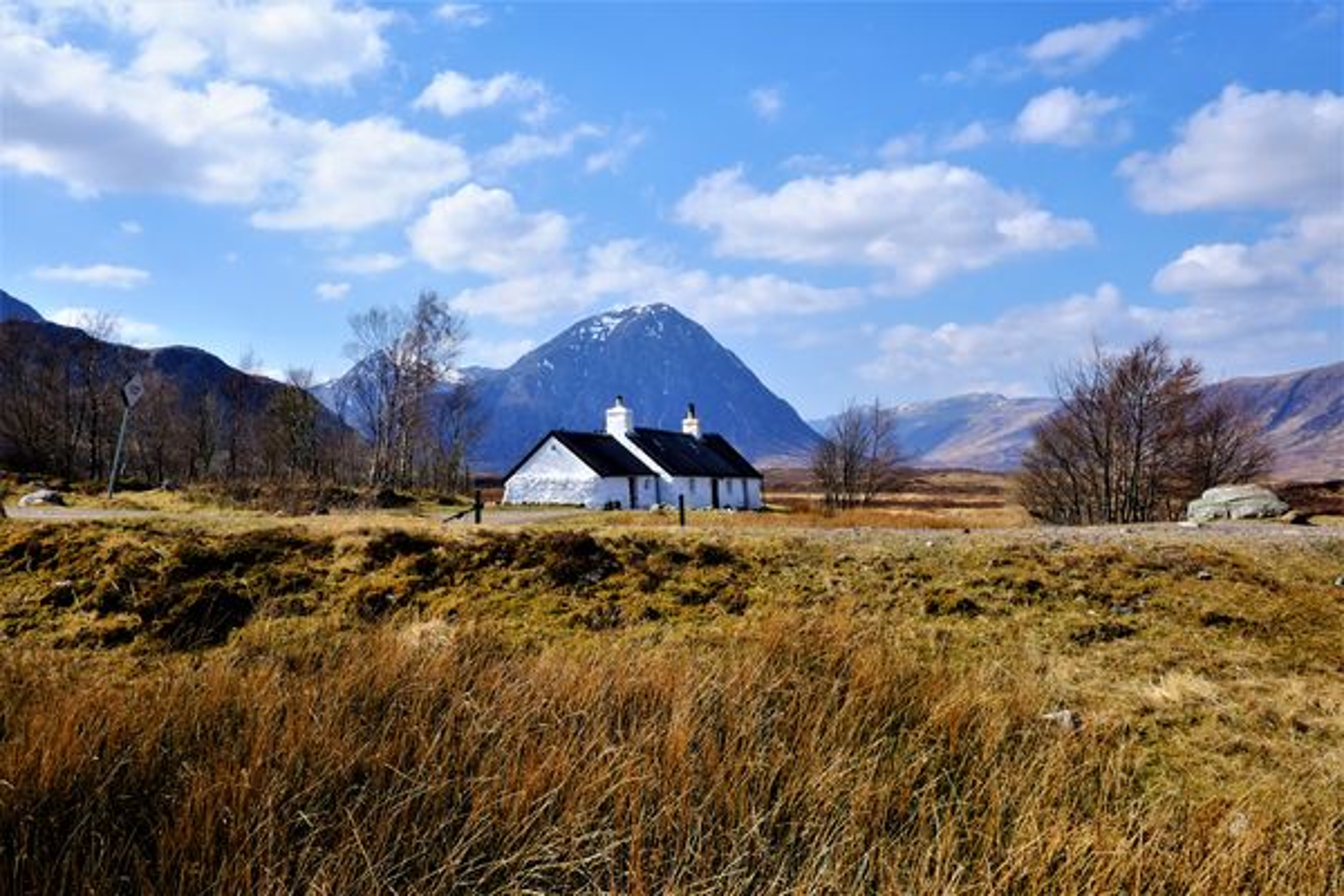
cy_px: 448
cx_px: 672
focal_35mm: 27
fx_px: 1008
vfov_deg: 47.9
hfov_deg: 67.4
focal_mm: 18
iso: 640
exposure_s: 1/1600
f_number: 8
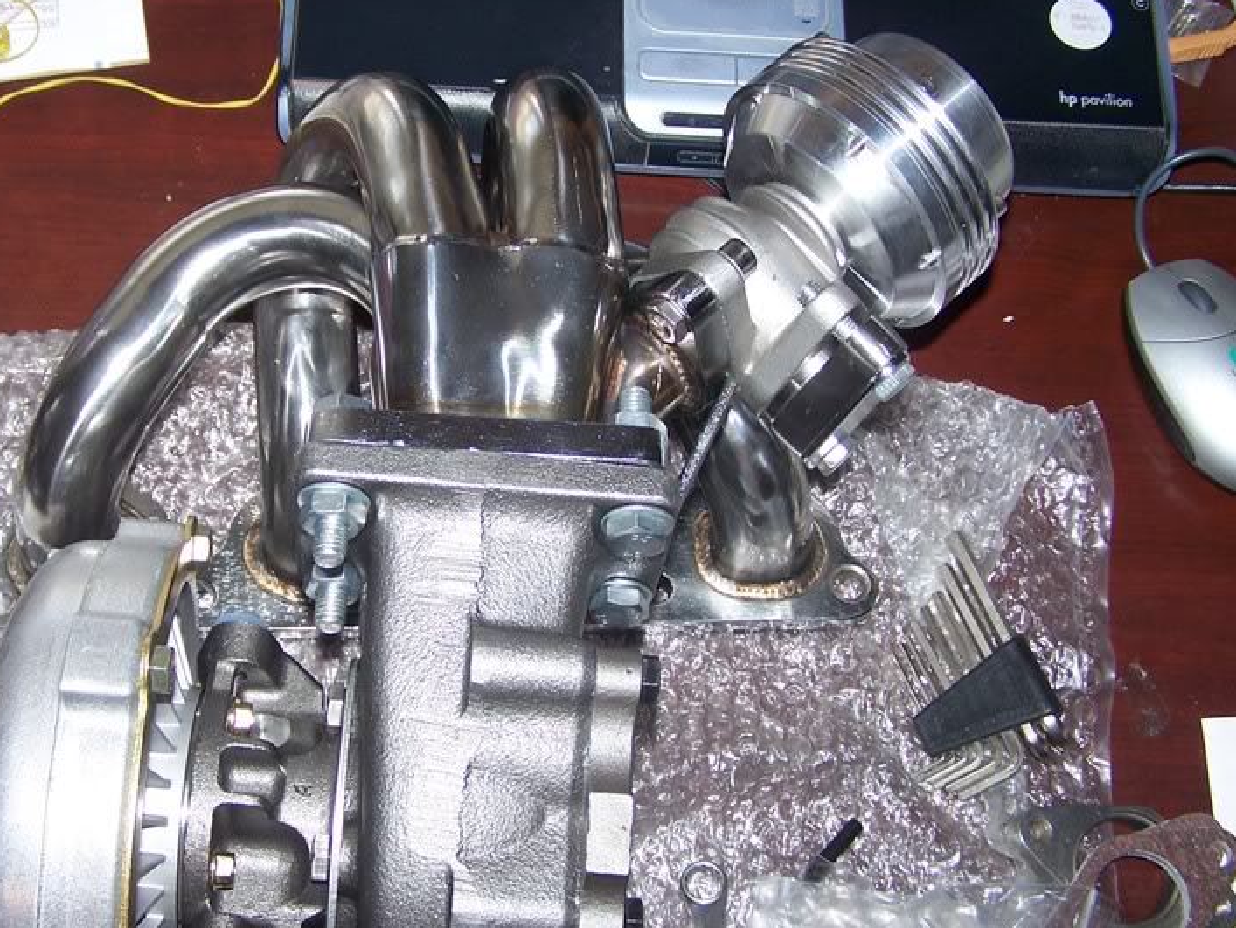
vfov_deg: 26.6
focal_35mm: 55
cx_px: 456
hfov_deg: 34.7
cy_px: 456
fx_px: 1965
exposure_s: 1/60
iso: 80
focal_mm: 6.3
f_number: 2.8
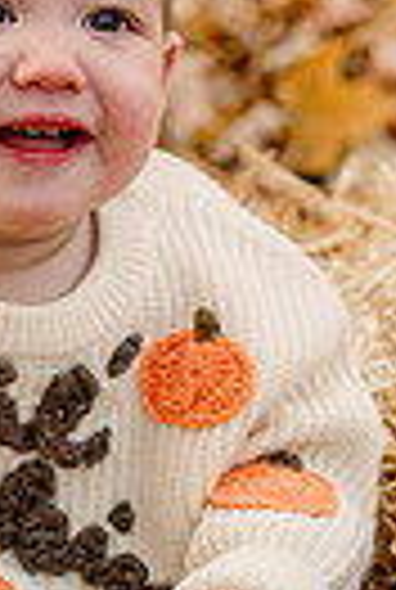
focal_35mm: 120
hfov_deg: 11.3
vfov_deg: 17.0
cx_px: -32
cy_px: 180
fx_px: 1969
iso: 250
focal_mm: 35
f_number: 2.2
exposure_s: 1/500
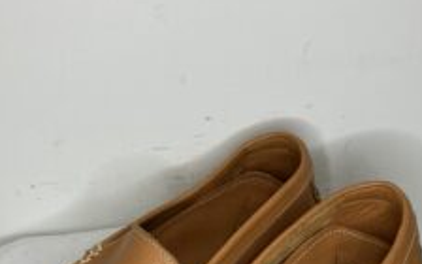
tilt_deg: -45.1
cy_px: 275
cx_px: 205
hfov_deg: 38.2
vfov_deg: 23.2
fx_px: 610
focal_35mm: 53
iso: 64
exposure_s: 1/100
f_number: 1.8
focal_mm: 3.99
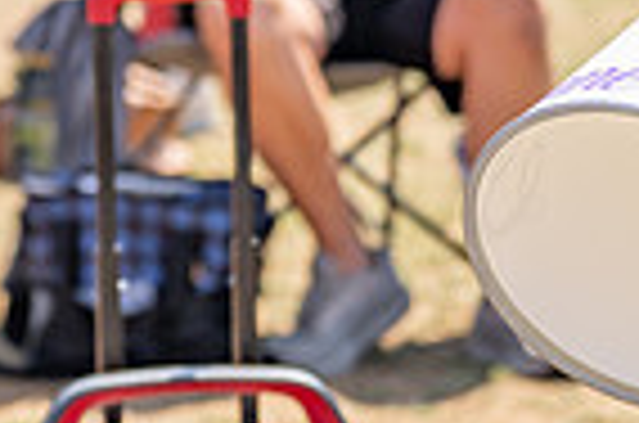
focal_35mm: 317
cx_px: -495
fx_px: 5614
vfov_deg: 4.3
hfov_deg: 6.4
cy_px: -7
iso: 160
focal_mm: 70
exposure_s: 1/1600
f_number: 2.8
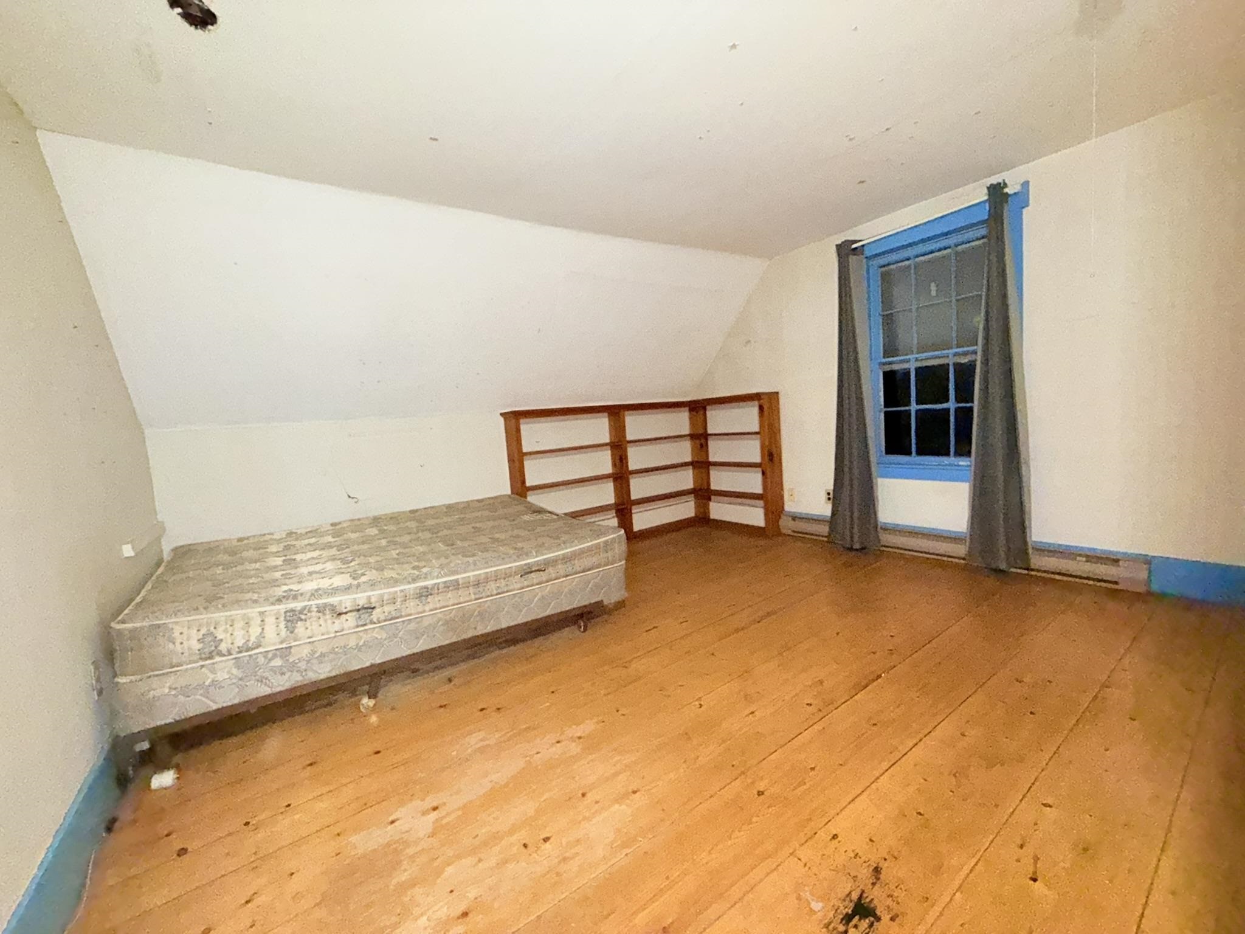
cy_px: 467
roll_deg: +3.6
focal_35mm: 14
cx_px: 622
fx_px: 504
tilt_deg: -5.5
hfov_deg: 102.1
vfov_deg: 85.7
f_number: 2.2
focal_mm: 2.22
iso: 500
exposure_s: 1/43
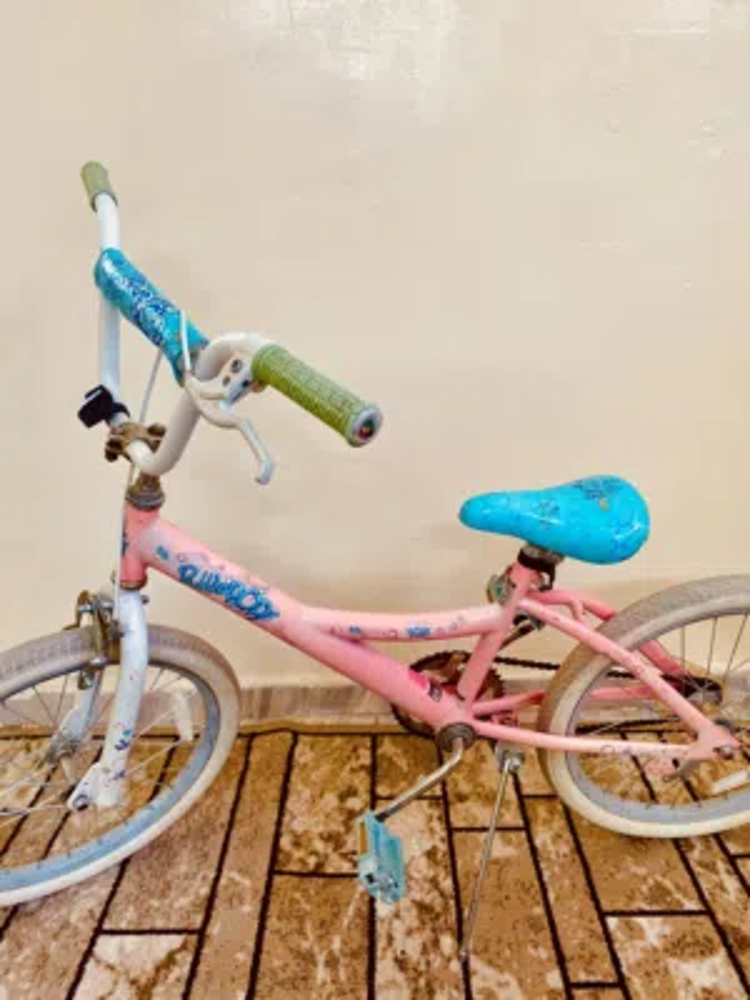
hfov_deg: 53.1
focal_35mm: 26
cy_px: 500
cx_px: 375
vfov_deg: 67.3
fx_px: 751
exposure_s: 1/100
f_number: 1.8
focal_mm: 4.25
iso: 100
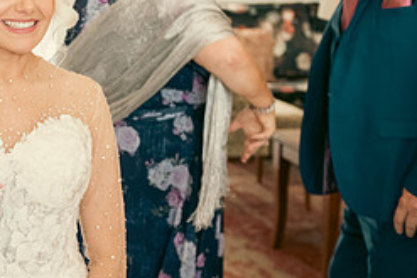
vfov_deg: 14.5
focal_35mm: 94
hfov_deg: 20.7
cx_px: -32
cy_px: 80
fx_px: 1089
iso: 800
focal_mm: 40
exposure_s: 1/160
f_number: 3.5
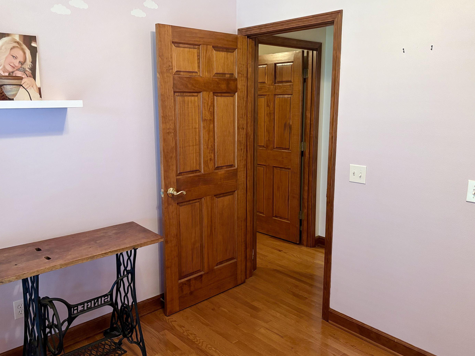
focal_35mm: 29
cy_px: 165
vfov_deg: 48.2
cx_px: 228
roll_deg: +0.7
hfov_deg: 61.6
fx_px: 398
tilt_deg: -9.5
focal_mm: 5.96
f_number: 1.6
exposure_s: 1/60
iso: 320
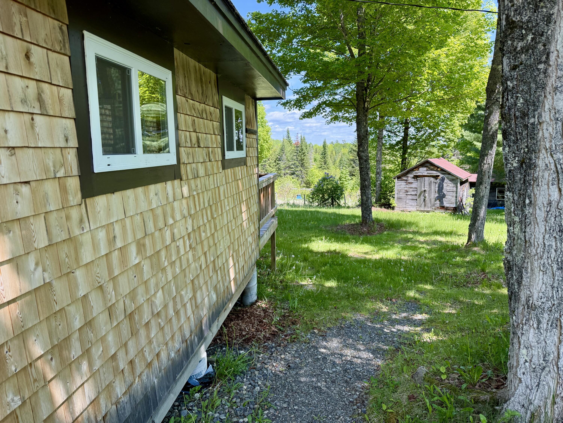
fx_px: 390
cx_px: 282
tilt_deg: -8.1
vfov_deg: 56.8
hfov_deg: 71.6
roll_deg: +0.5
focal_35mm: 24
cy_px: 212
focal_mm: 6.76
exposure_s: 1/589
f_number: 1.78
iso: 100
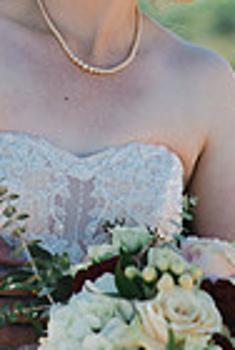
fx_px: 2650
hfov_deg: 5.1
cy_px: -128
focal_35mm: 272
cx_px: 19
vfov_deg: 7.5
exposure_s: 1/320
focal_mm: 85
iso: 100
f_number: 3.5
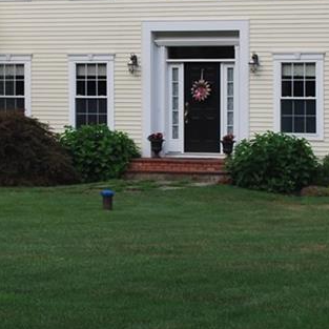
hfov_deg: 11.0
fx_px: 1710
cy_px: 78
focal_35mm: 159
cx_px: 116
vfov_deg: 11.0
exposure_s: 1/200
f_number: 7.1
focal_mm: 38
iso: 100
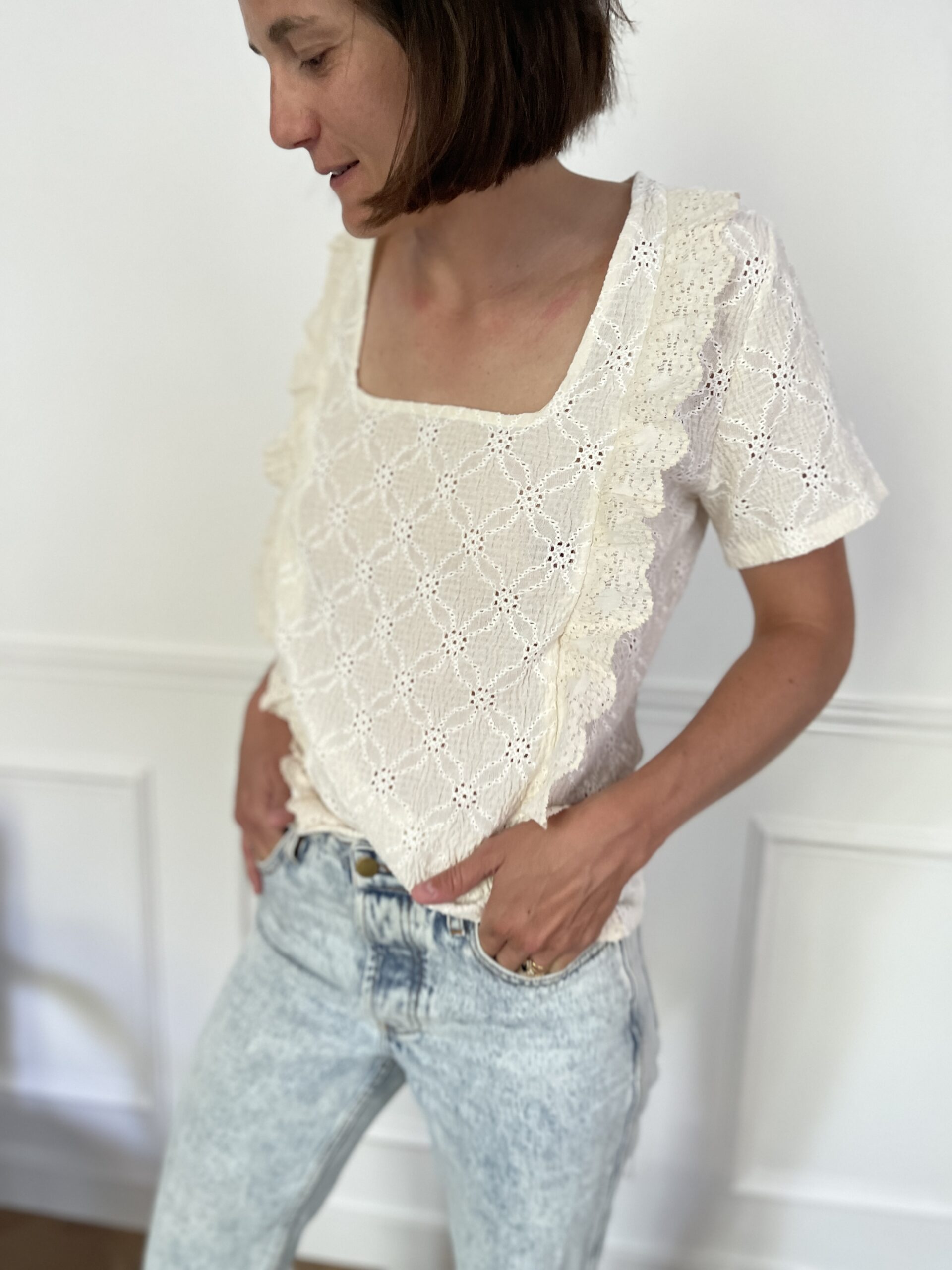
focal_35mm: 26
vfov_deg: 67.3
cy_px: 635
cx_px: 476
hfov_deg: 53.1
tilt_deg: -14.5
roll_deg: -1.4
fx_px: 953
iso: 200
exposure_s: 1/60
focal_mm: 5.1
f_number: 1.6
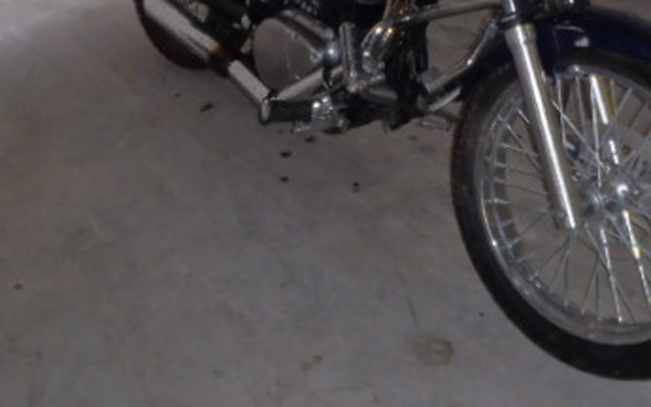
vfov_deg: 22.4
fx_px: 976
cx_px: 440
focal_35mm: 55
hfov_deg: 36.5
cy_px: -26
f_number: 3.5
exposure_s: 1/30
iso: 125
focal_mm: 5
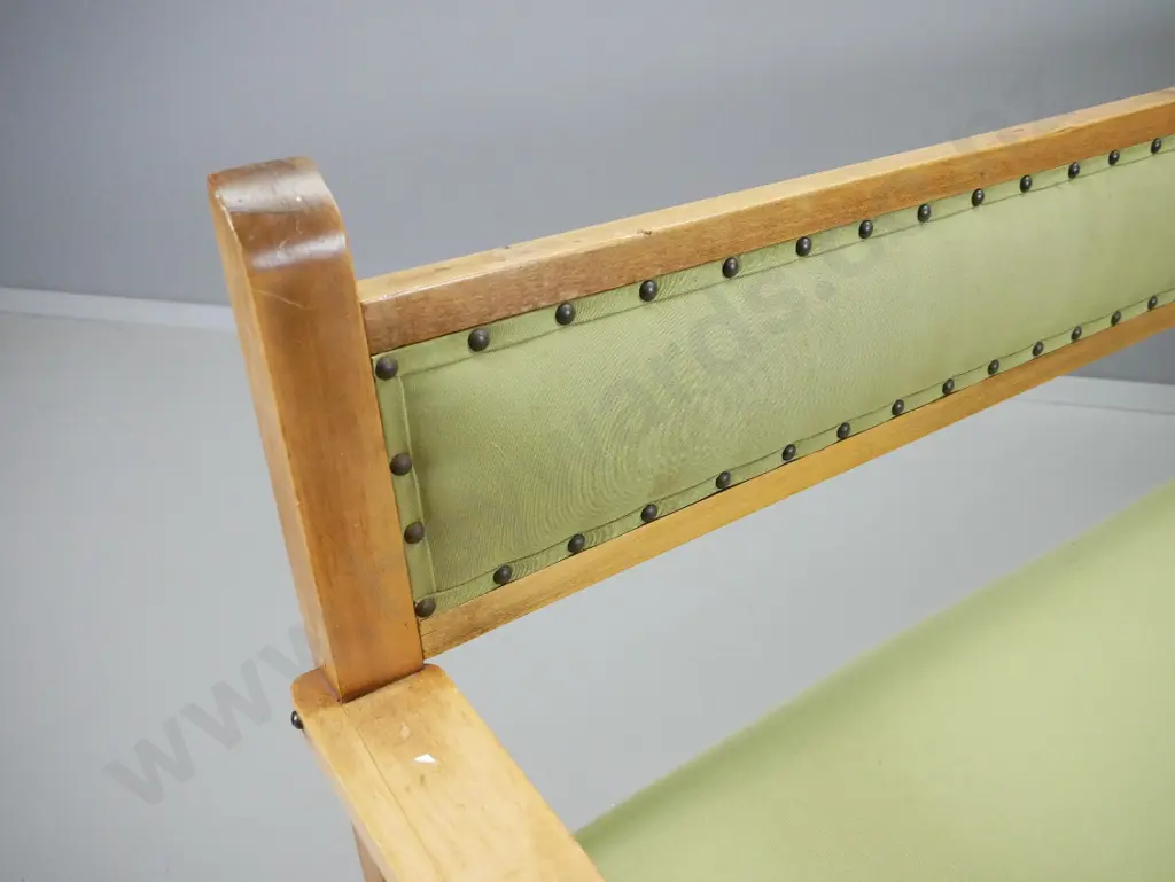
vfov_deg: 41.8
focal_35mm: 34
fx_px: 1155
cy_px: 441
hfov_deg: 53.9
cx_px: 588
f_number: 5
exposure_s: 1/100
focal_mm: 17
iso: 3200
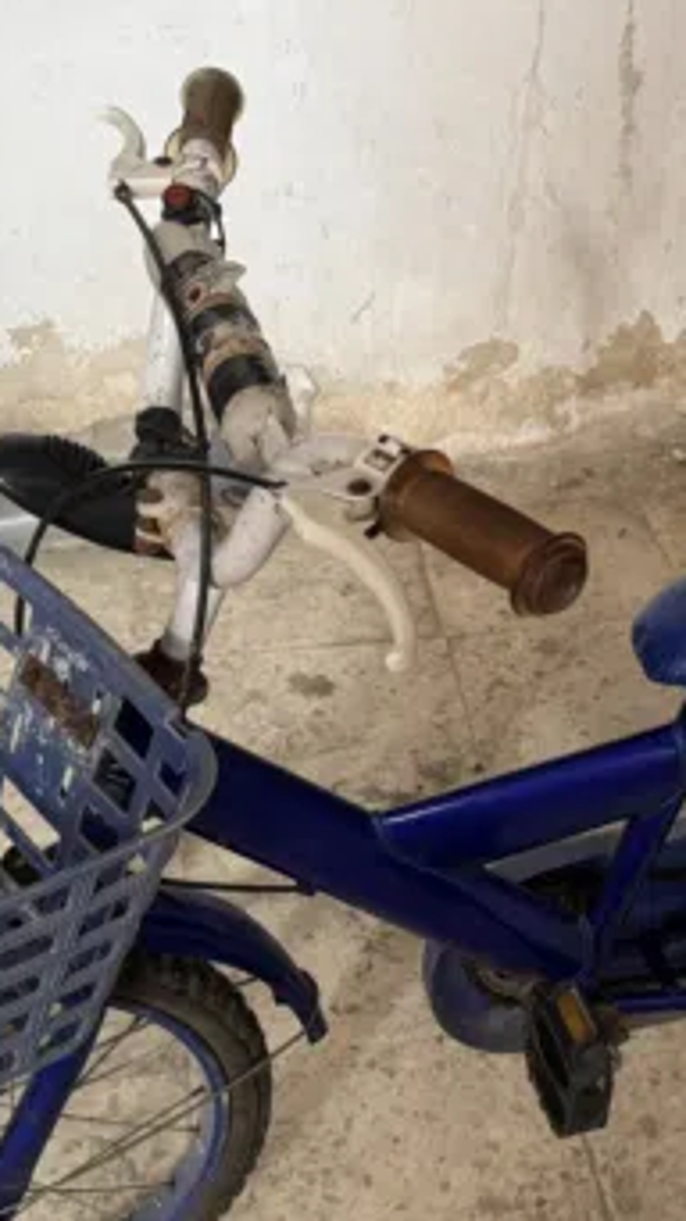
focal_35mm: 49
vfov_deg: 42.1
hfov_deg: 24.3
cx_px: 461
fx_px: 1587
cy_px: 596
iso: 800
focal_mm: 6.76
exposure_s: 1/60
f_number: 1.78
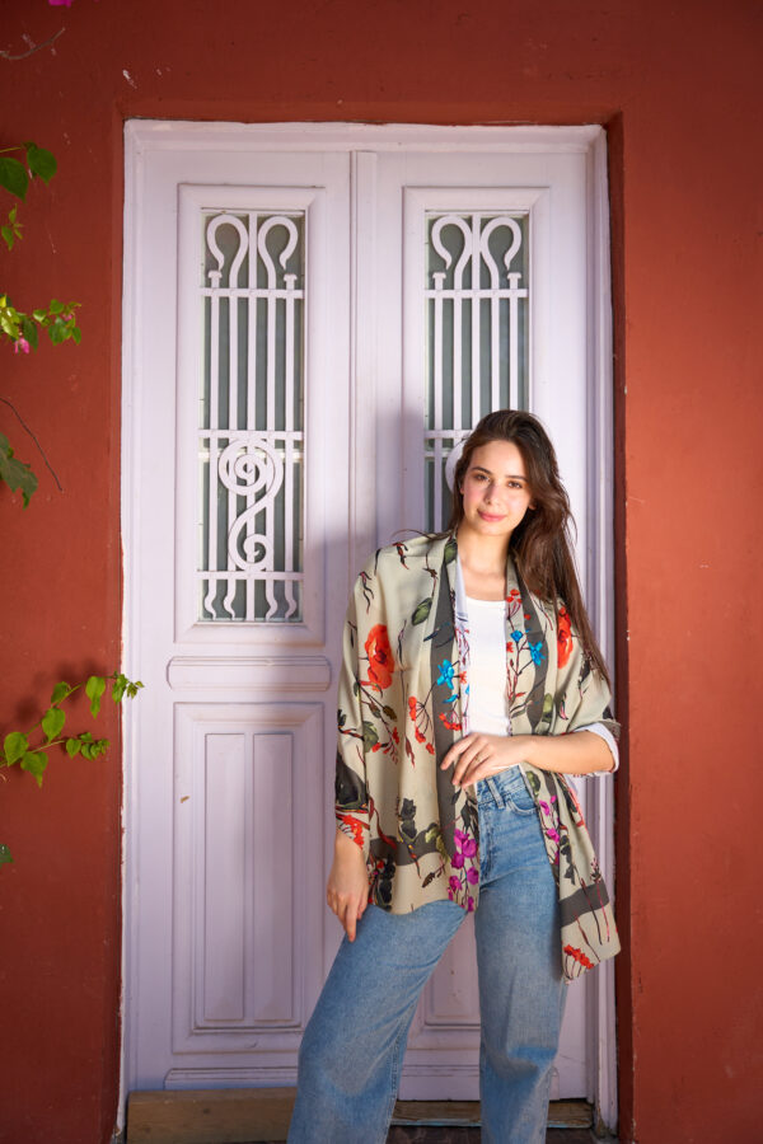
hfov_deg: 35.7
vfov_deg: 51.5
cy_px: 572
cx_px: 382
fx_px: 1186
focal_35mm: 37
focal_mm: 37.3
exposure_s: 1/2500
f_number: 2.8
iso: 400
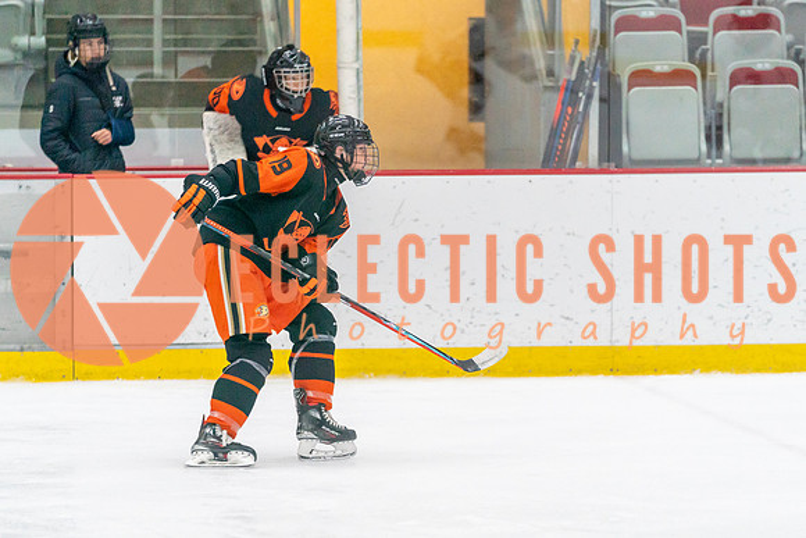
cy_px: 351
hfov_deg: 7.9
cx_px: 403
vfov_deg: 5.3
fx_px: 5836
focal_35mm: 261
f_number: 2.8
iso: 3200
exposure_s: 1/1250
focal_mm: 200
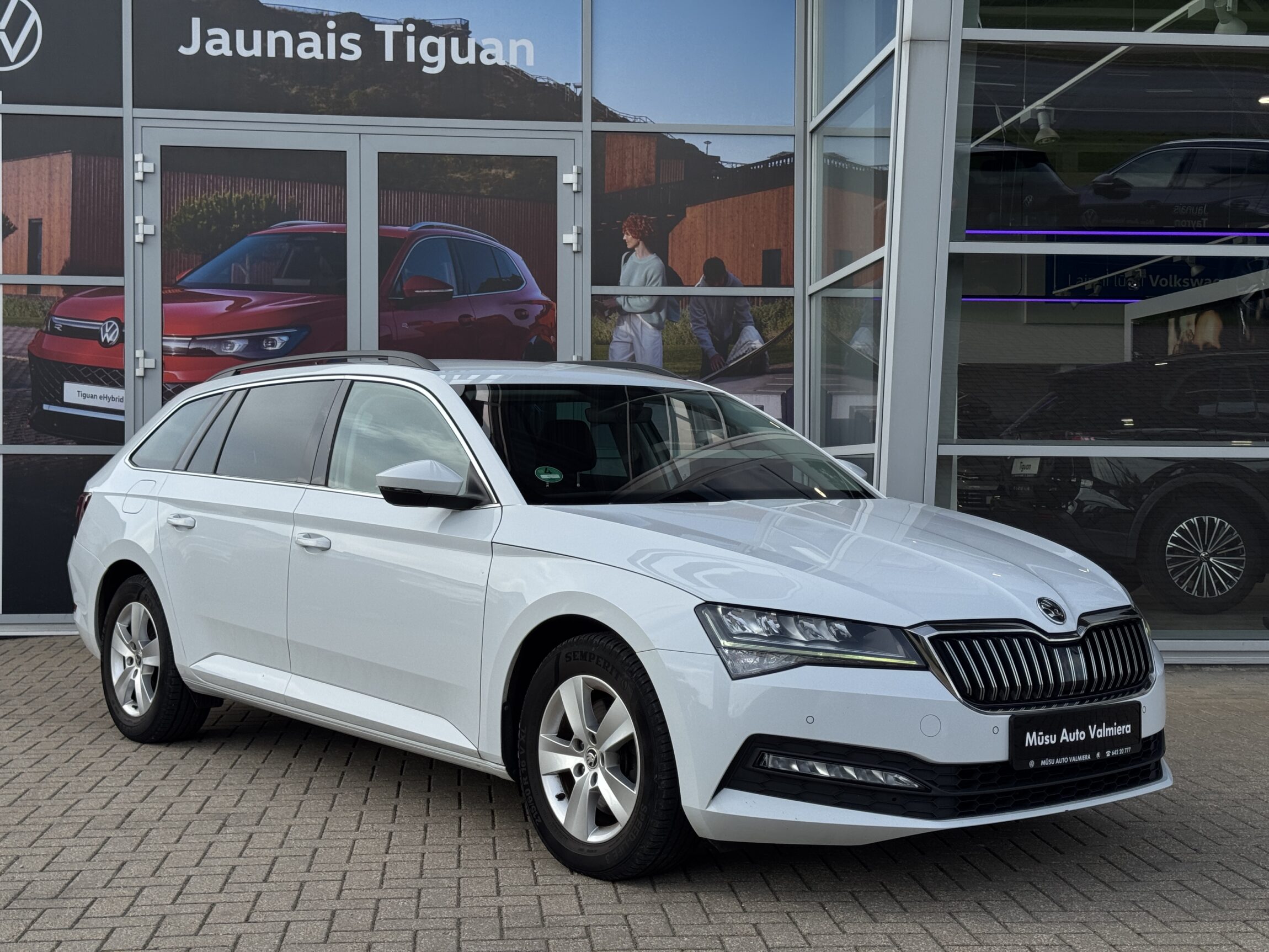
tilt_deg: +0.0
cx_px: 634
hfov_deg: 39.7
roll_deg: +0.3
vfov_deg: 30.3
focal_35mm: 48
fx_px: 1760
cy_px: 476
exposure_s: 1/2611
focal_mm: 6.76
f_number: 1.78
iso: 64
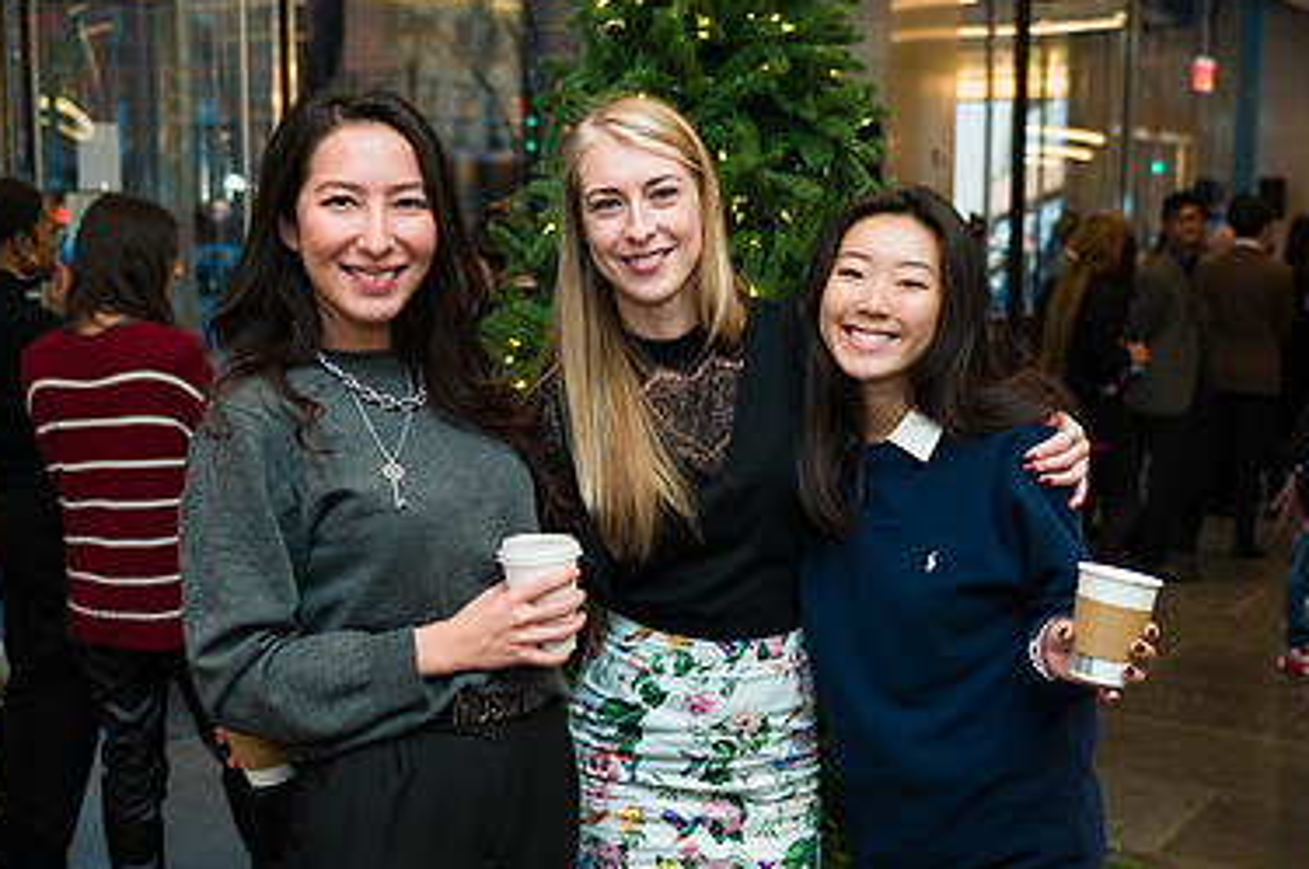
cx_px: 628
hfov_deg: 41.2
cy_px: 464
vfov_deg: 28.0
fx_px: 1743
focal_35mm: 48
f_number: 3.2
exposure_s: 1/200
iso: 400
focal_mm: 31
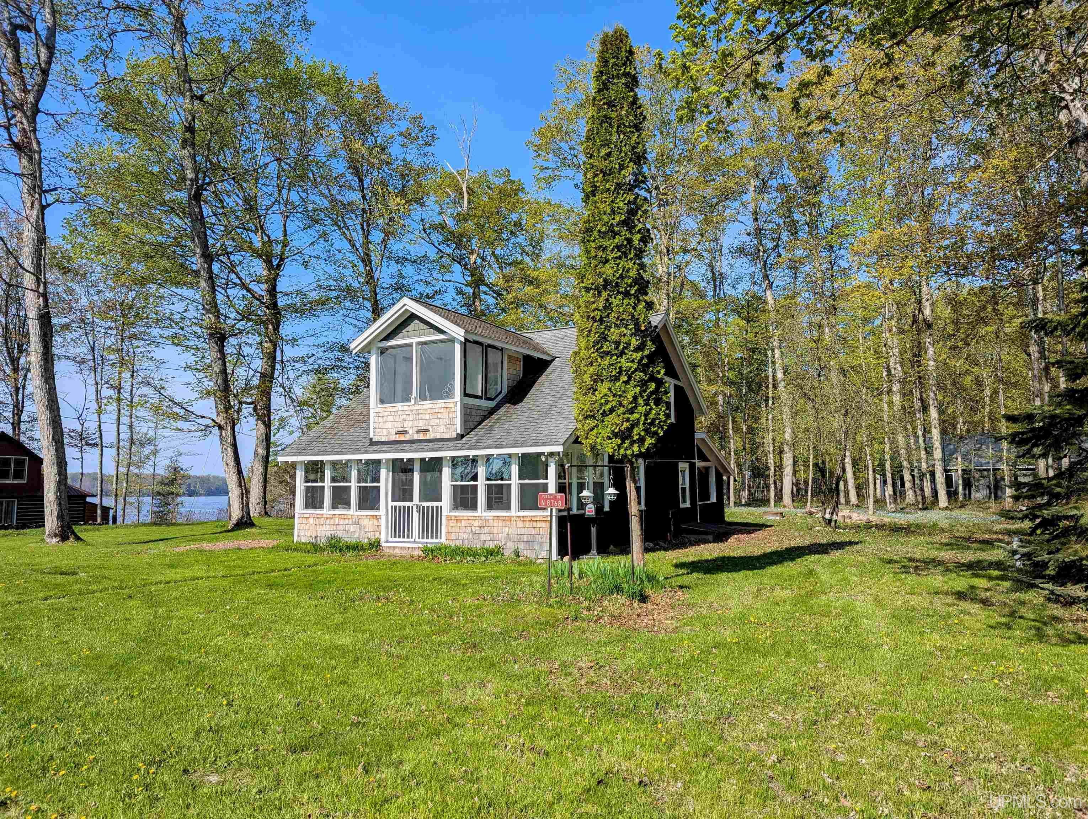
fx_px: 755
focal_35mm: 24
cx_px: 544
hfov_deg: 71.5
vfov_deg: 56.9
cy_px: 410
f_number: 1.85
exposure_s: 1/3145
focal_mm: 6.81
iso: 43
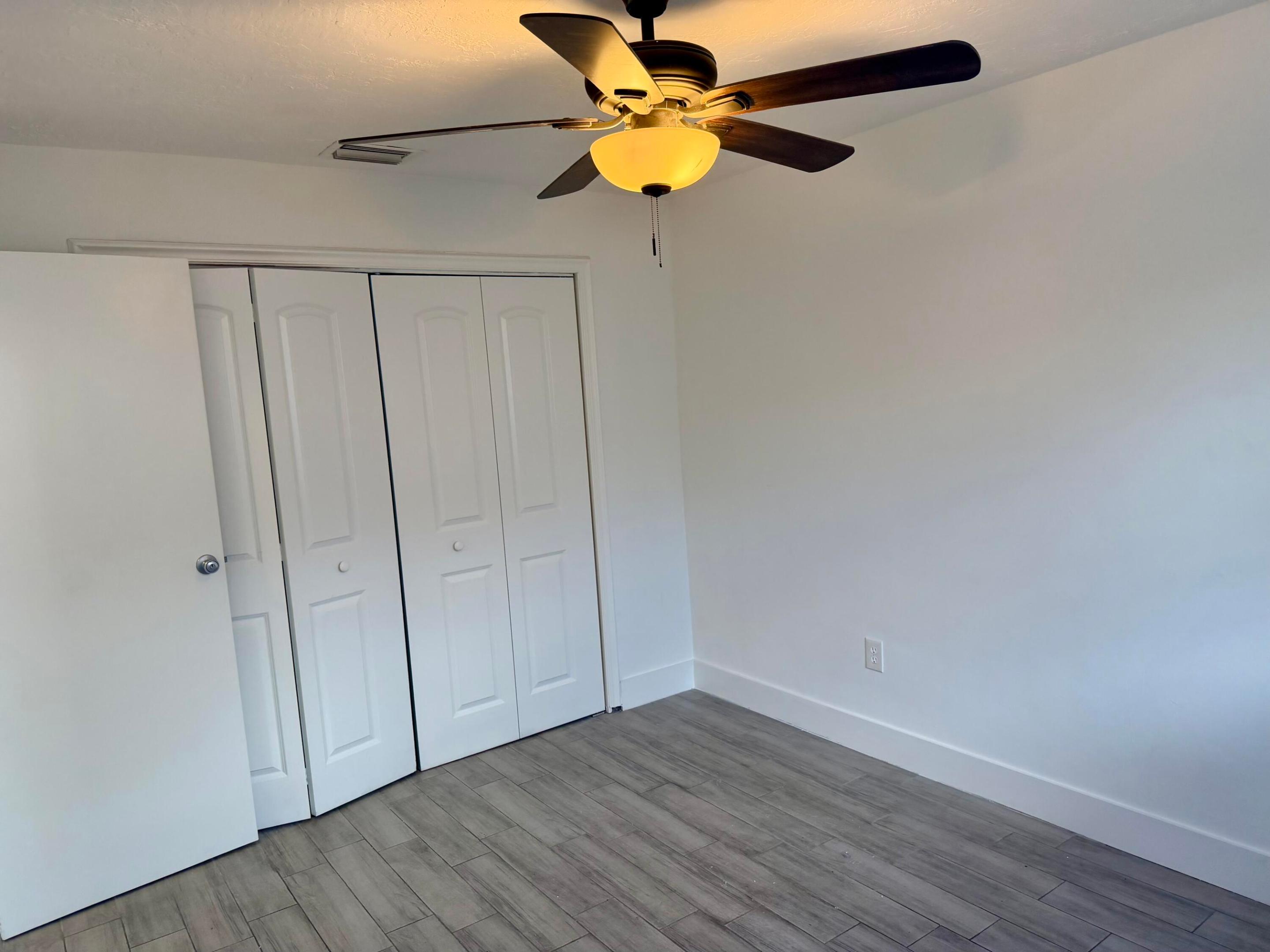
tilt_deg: -6.9
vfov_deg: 56.8
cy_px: 476
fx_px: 881
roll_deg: +4.3
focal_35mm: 24
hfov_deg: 71.6
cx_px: 635
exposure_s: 1/182
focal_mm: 6.76
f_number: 1.78
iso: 200
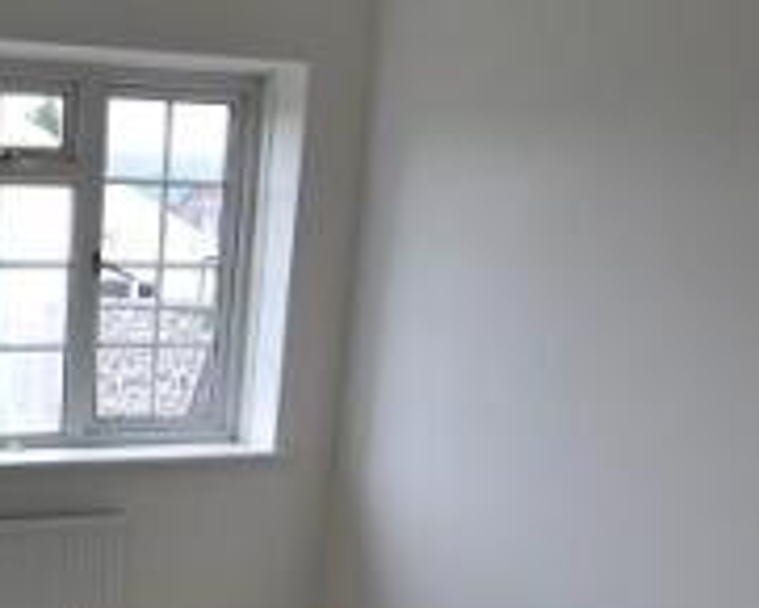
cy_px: 581
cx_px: 25
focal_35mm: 51
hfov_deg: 33.9
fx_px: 1146
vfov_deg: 28.2
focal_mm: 10
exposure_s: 1/60
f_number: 8
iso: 640
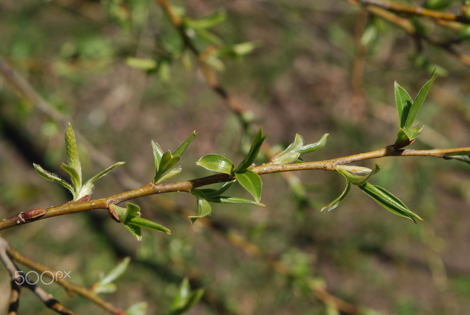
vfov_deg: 16.2
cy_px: 156
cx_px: 237
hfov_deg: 24.0
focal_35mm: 85
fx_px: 1105
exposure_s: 1/250
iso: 100
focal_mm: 55
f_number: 8
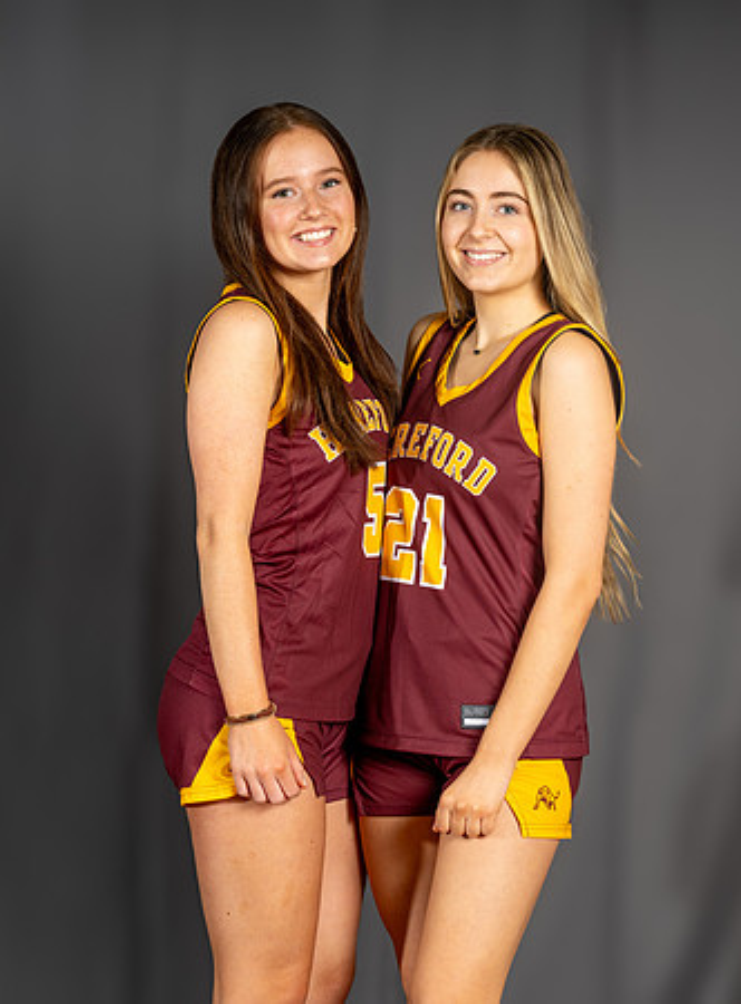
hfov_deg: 11.1
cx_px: 522
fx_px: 3808
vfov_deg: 15.0
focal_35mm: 132
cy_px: 502
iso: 200
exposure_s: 1/200
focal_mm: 91
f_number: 8
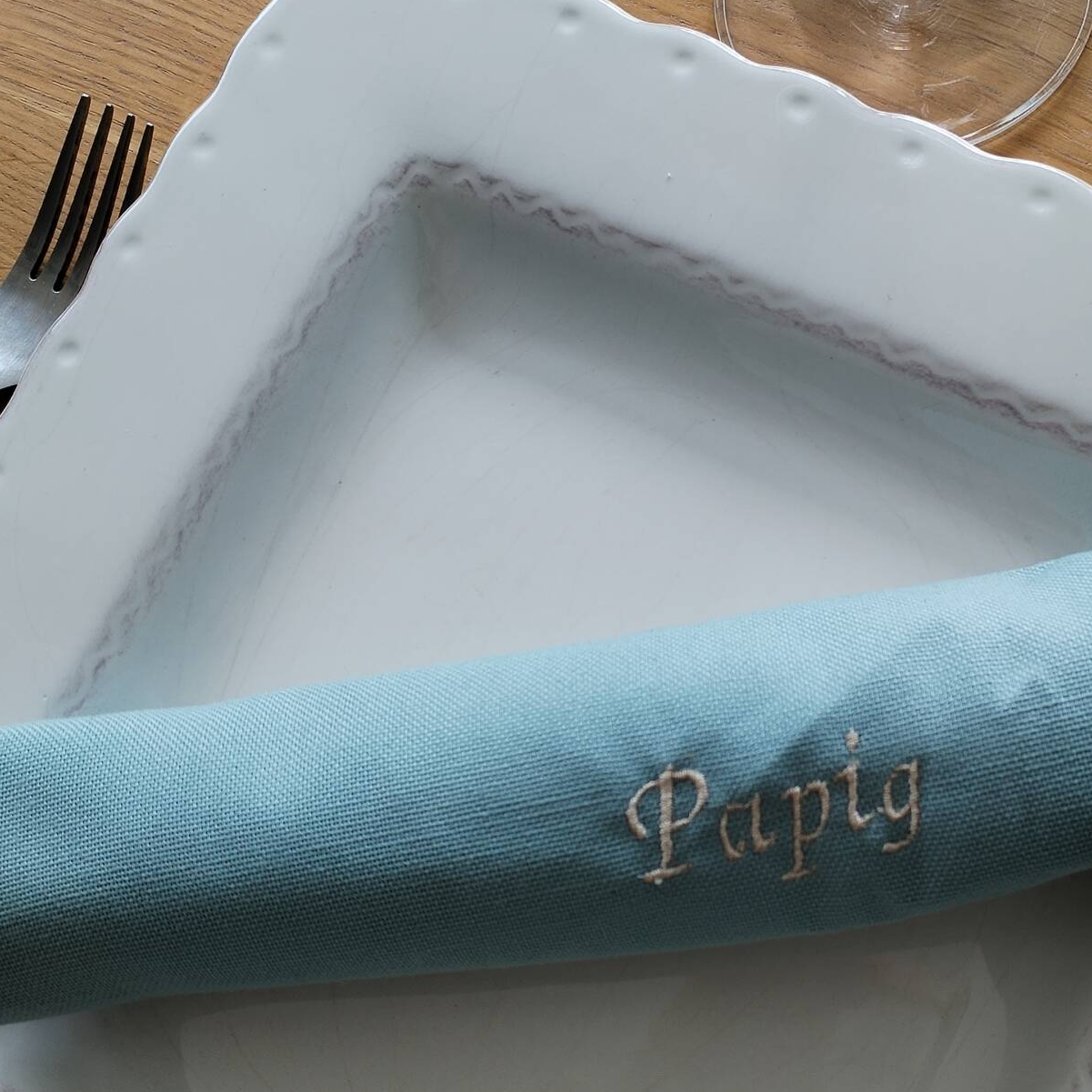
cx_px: 736
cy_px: 577
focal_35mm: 49
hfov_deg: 34.3
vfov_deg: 34.7
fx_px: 1749
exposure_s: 1/224
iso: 100
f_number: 1.8
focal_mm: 4.75
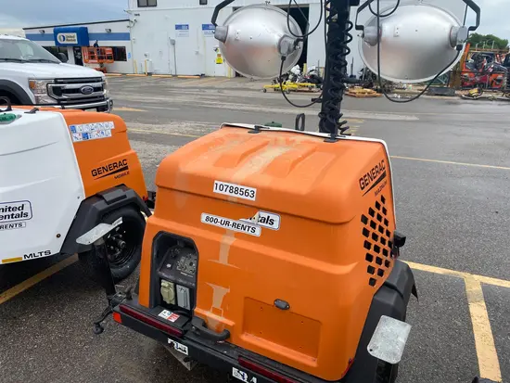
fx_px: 383
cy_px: 192
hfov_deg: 67.3
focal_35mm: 26
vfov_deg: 53.1
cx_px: 255
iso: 32
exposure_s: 1/1866
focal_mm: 4.25
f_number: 1.8
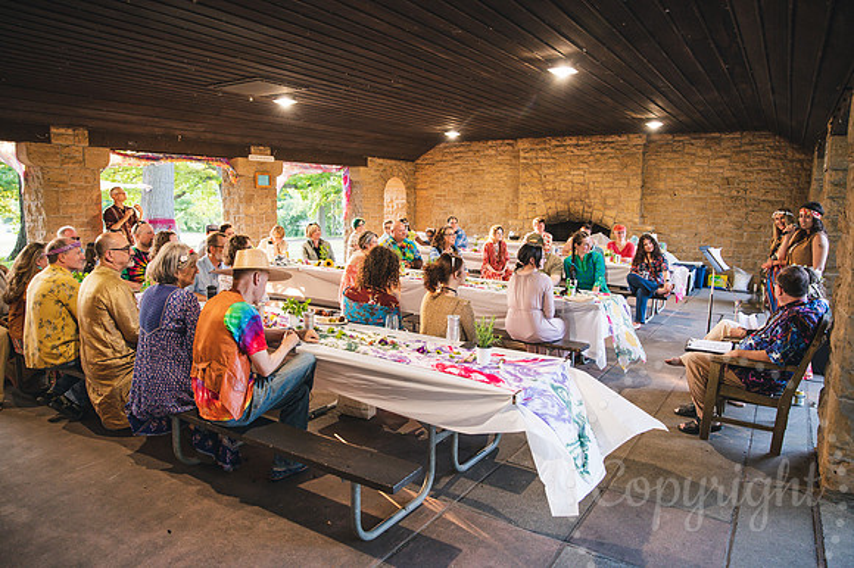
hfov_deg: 73.8
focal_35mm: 24
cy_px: 284
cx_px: 427
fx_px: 569
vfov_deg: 53.1
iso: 1600
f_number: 3.2
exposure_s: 1/250
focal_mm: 24
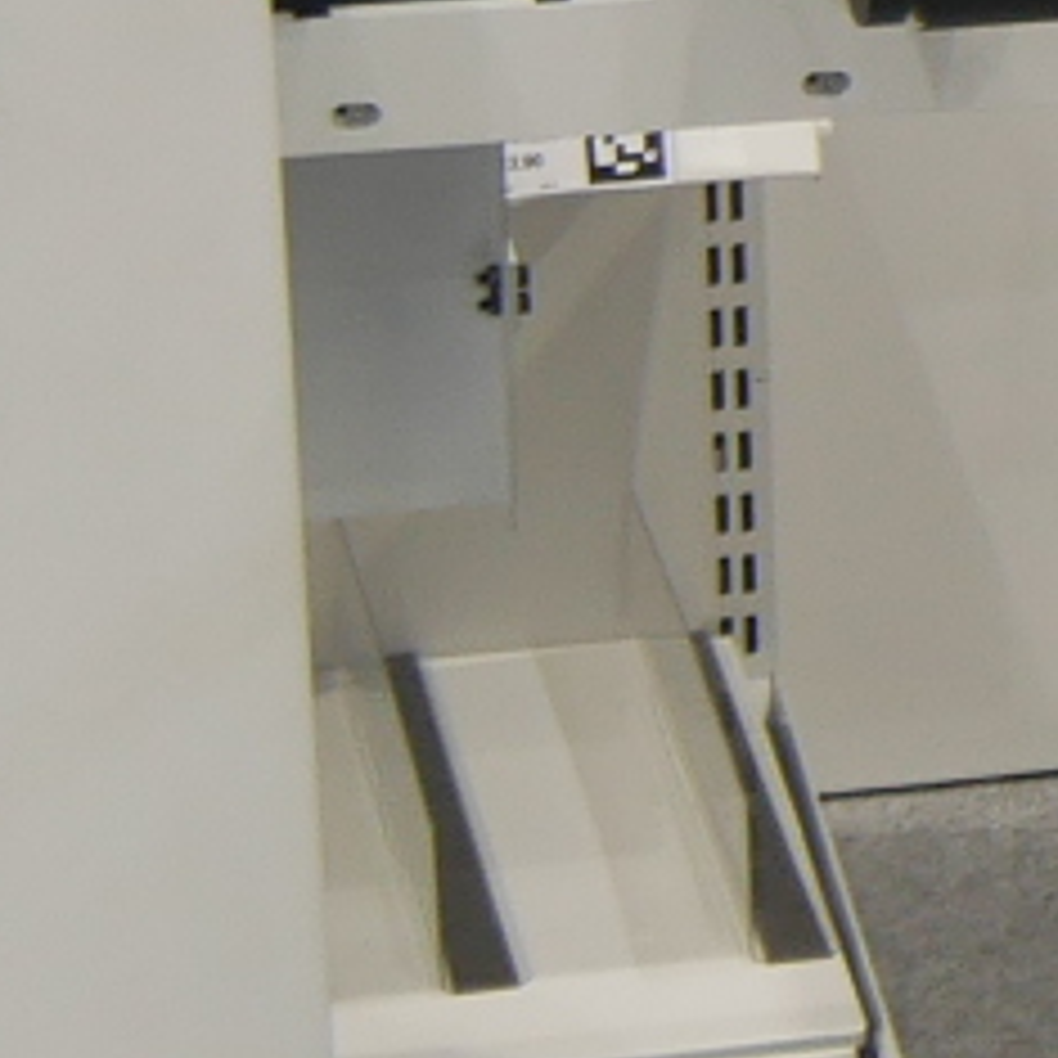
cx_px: 3174
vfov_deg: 7.3
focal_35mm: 239
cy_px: 68
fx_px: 8264
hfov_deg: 6.6
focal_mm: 14
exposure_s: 1/100
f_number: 3.5
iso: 200
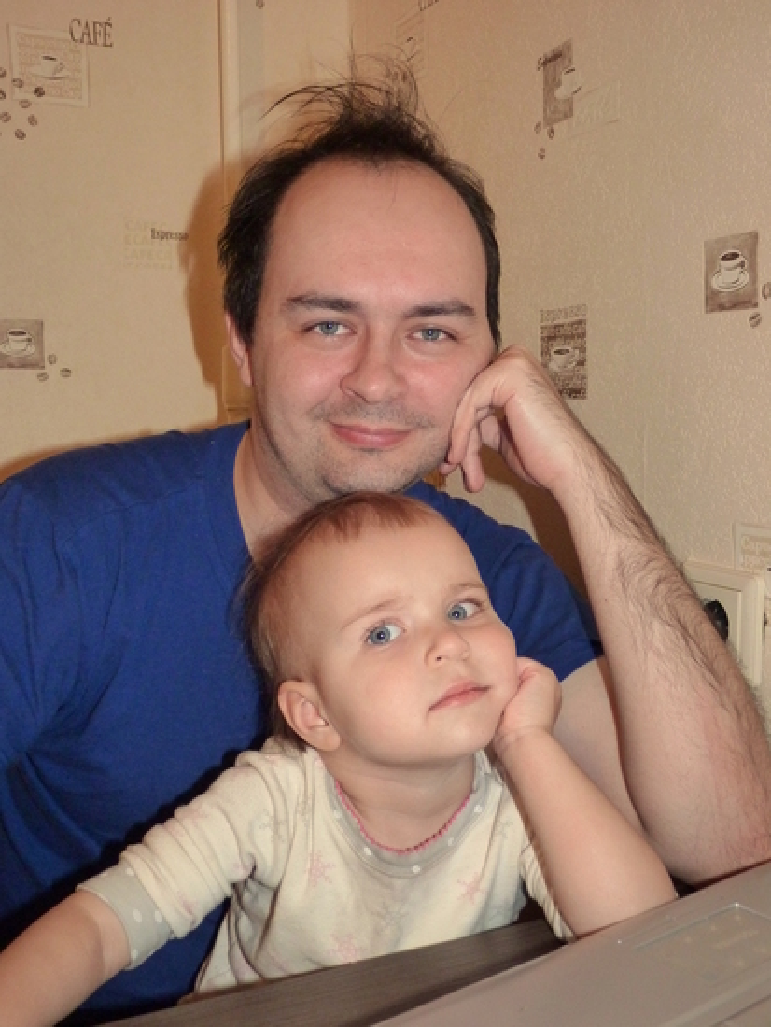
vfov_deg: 50.1
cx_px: 386
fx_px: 1098
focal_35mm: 37
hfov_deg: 38.7
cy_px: 514
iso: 400
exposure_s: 1/40
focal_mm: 6.6
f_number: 3
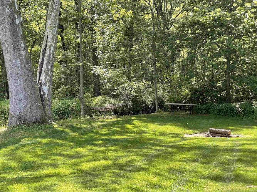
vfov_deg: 22.9
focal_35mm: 64
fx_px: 475
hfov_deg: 30.3
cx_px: 128
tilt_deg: +0.4
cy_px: 96
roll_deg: -0.1
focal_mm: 7.5
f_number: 2.2
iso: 40
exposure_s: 1/121
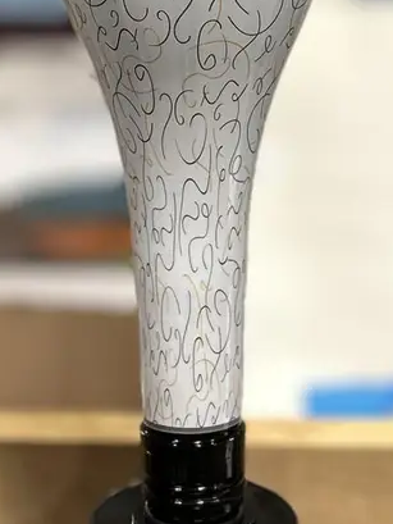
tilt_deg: -8.2
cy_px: -72
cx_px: 174
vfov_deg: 15.6
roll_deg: -0.4
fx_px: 1846
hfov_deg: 12.2
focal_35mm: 122
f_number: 1.5
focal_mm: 5.7
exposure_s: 1/100
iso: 64
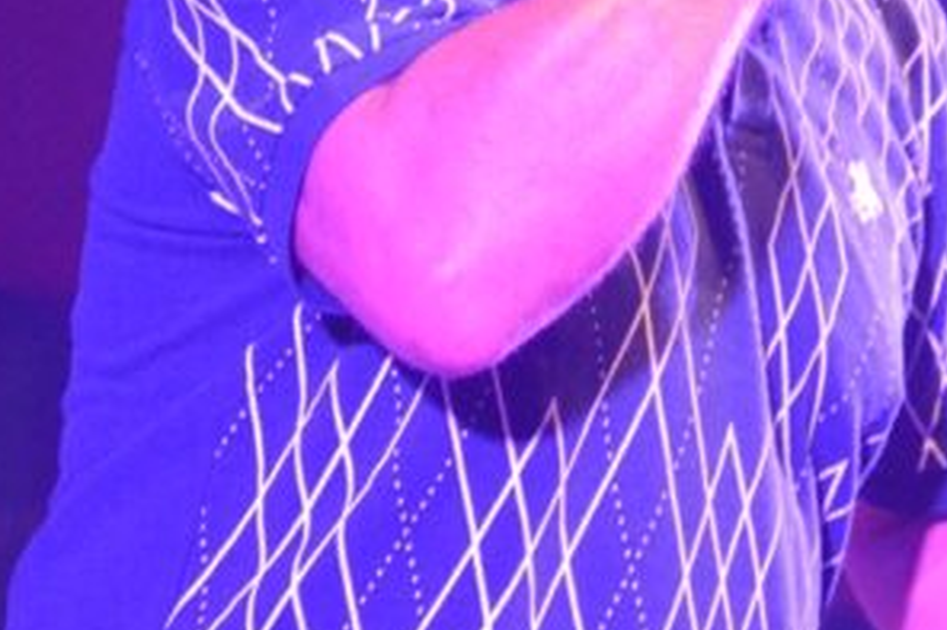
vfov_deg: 3.0
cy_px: -64
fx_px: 11883
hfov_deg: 4.6
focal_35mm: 452
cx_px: 723
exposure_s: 1/200
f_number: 5.6
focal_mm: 116
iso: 6400
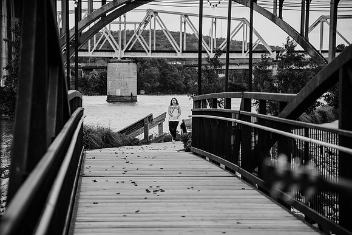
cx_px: 176
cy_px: 118
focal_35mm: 120
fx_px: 1174
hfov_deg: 17.1
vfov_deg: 11.4
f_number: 4
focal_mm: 120
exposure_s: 1/640
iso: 400
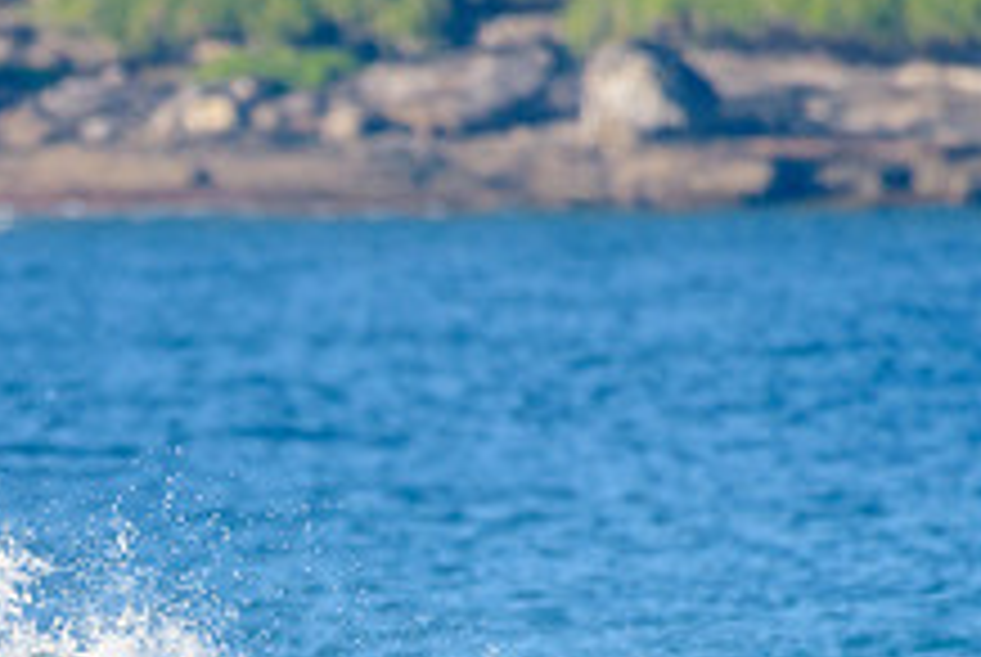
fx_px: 36264
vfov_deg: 1.0
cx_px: -122
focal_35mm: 1329
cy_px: 736
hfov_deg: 1.5
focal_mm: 500
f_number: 5.6
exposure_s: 1/2000
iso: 450
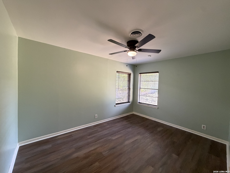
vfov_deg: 85.7
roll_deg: -1.4
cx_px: 115
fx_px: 93
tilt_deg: -1.4
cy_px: 86
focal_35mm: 14
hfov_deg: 102.1
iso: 400
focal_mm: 2.22
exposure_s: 1/60
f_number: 2.2
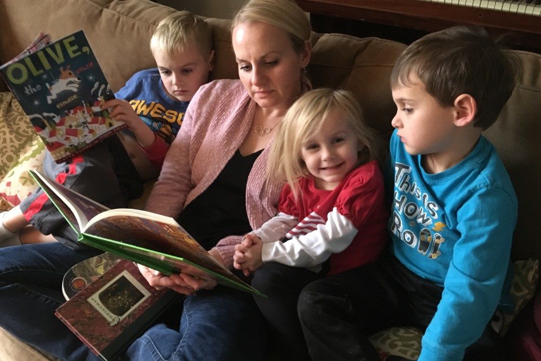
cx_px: 276
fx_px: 466
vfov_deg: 42.3
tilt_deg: -36.2
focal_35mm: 31
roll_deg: -1.0
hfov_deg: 60.3
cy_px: 192
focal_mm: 4.15
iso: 400
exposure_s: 1/15
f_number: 2.2
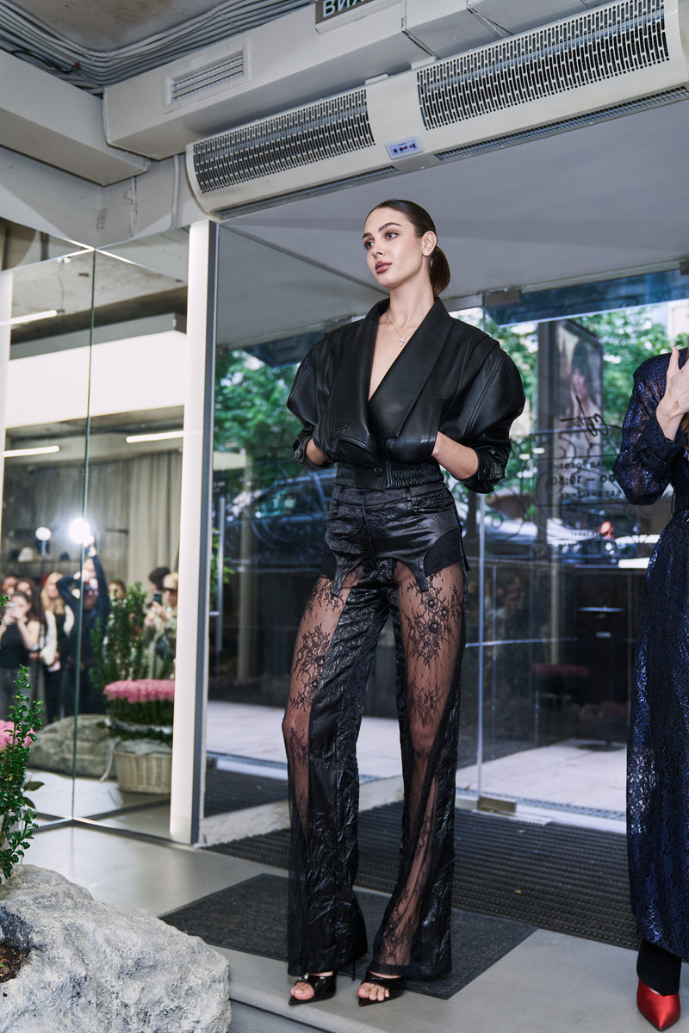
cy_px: 516
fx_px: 1005
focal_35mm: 35
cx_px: 344
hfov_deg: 37.9
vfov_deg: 54.4
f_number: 2.8
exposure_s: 1/250
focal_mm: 35
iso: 400
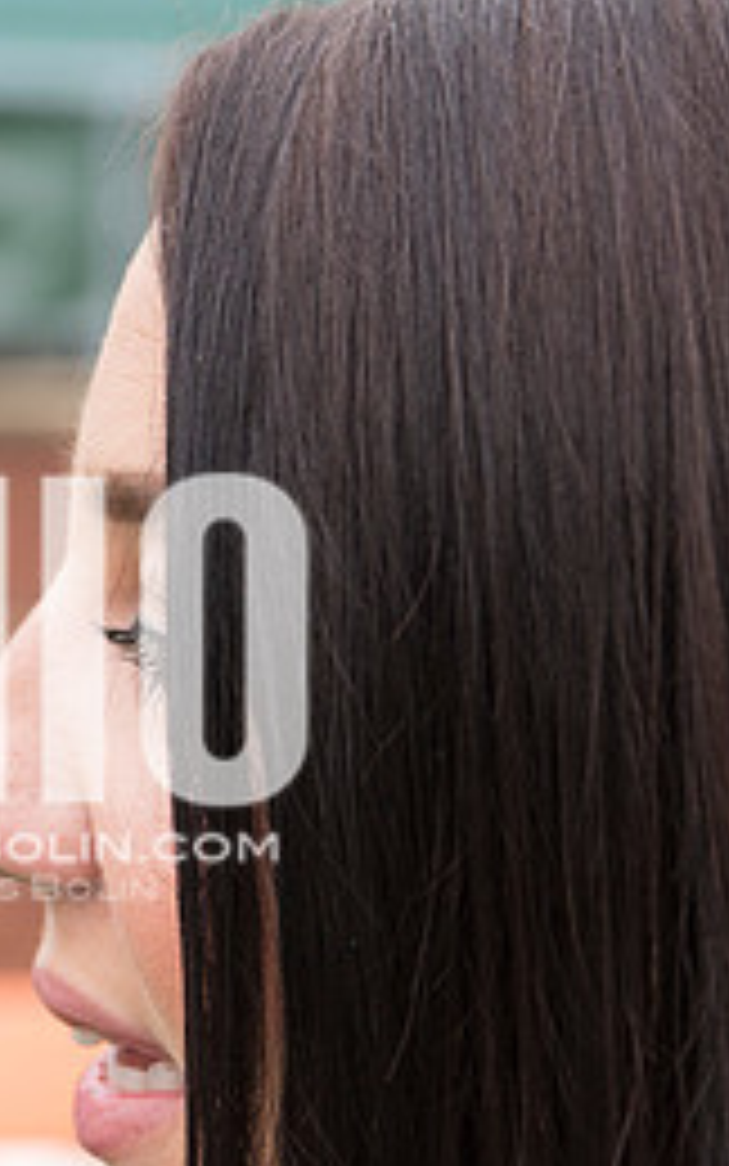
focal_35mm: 160
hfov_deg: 8.2
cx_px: -32
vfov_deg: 13.1
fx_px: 5083
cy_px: 687
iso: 640
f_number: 5.6
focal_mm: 70
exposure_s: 1/500
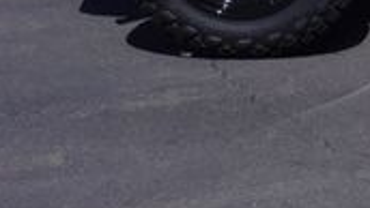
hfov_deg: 10.7
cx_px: 566
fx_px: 1894
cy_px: -165
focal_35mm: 193
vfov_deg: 6.2
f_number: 11
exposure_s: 1/250
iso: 100
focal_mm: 33
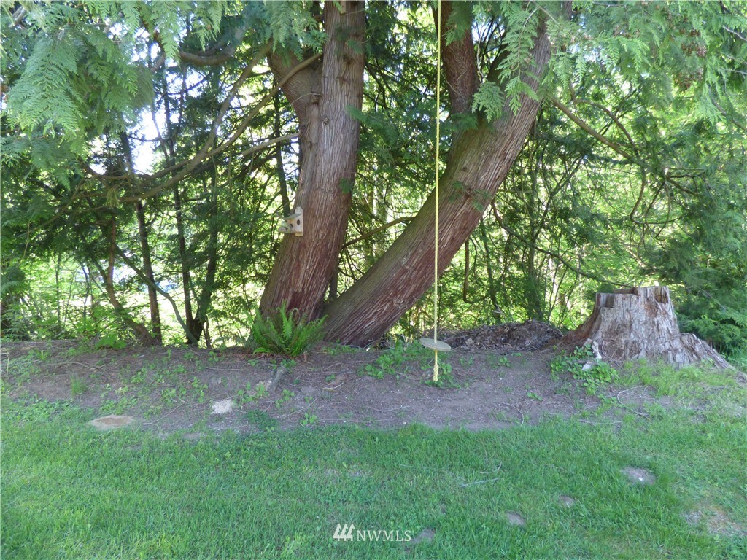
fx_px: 432
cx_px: 374
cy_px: 280
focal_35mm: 20
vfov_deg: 66.0
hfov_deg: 81.7
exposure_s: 1/30
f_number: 2.8
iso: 400
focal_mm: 3.58
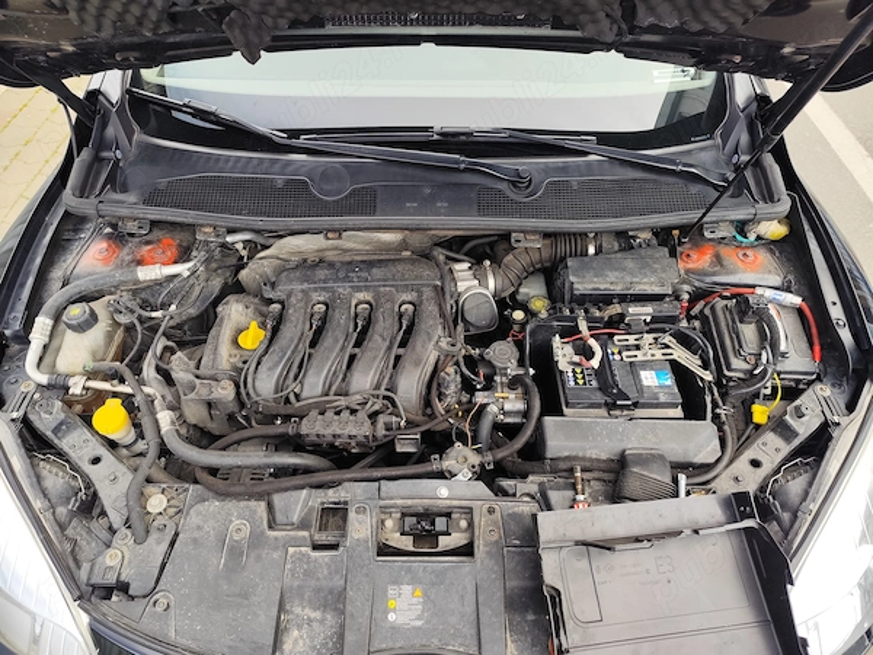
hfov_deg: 73.9
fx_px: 580
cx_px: 436
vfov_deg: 58.9
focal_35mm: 23
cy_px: 328
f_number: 1.65
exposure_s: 1/190
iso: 50
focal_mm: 6.14
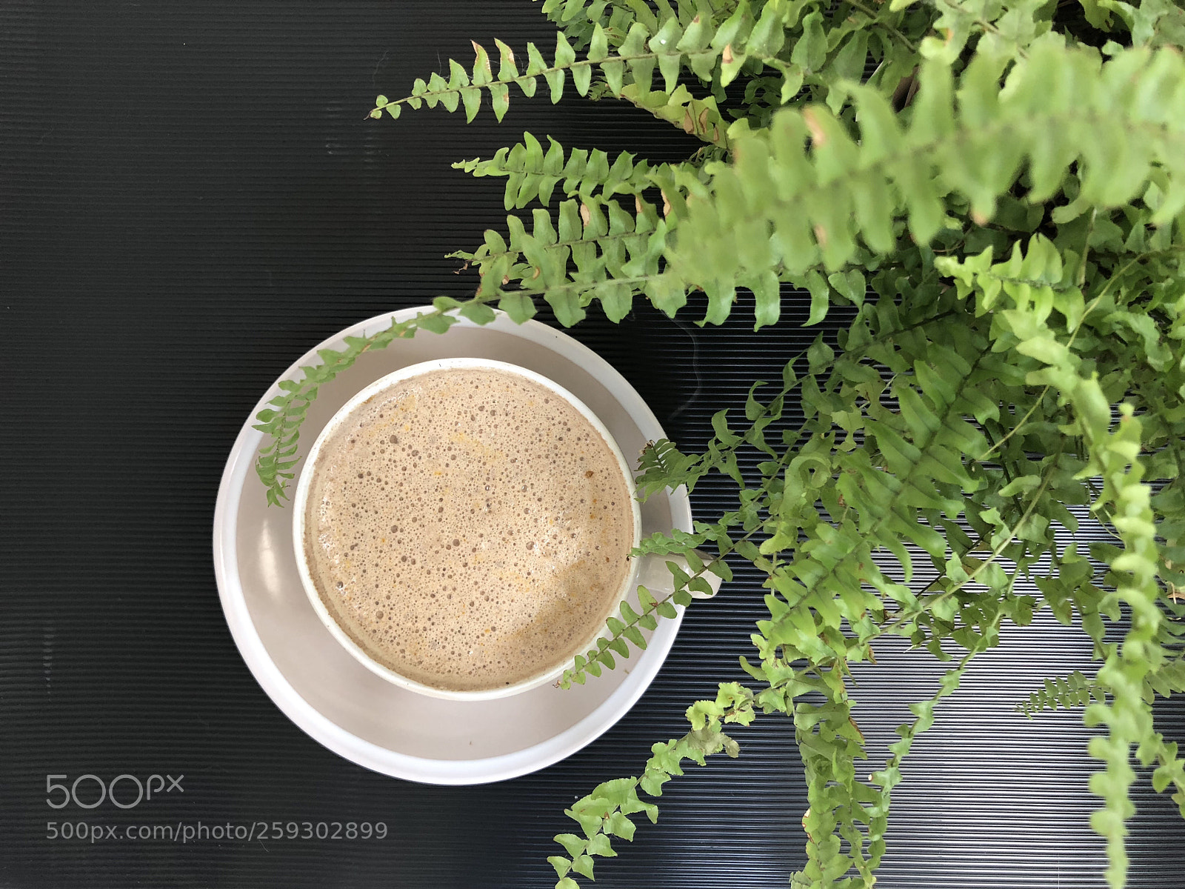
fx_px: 959
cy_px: 444
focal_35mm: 28
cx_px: 592
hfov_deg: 63.4
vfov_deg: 49.7
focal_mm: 3.99
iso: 40
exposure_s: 1/24
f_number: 1.8
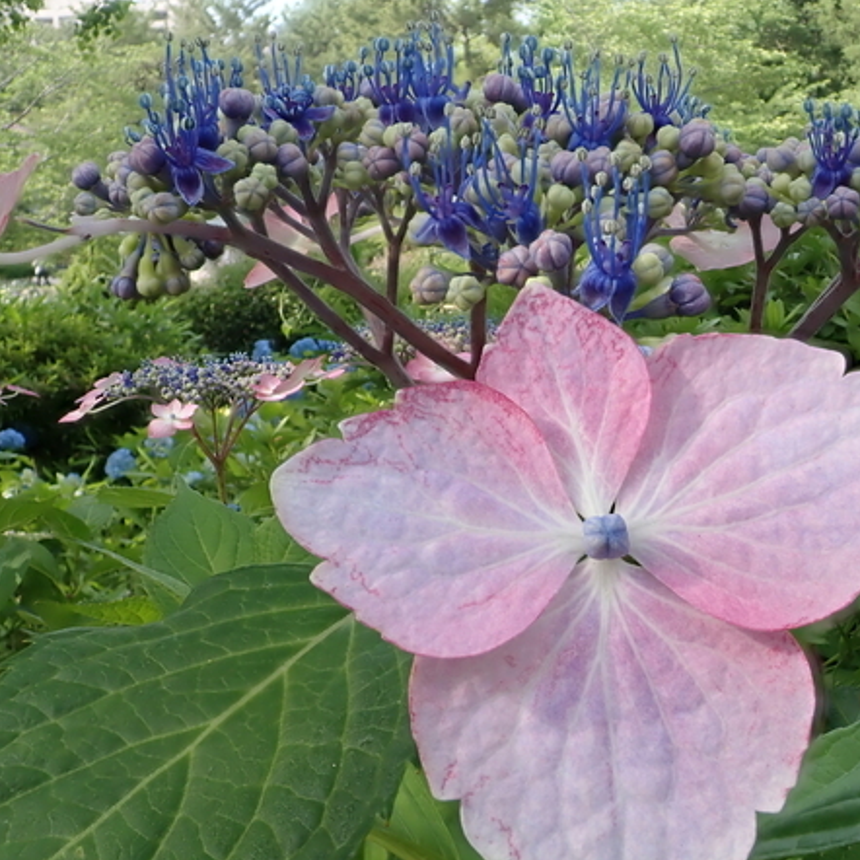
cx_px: 545
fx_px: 1012
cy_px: 426
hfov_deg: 45.6
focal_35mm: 36
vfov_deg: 46.0
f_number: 3.2
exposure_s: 1/250
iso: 100
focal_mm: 5.5
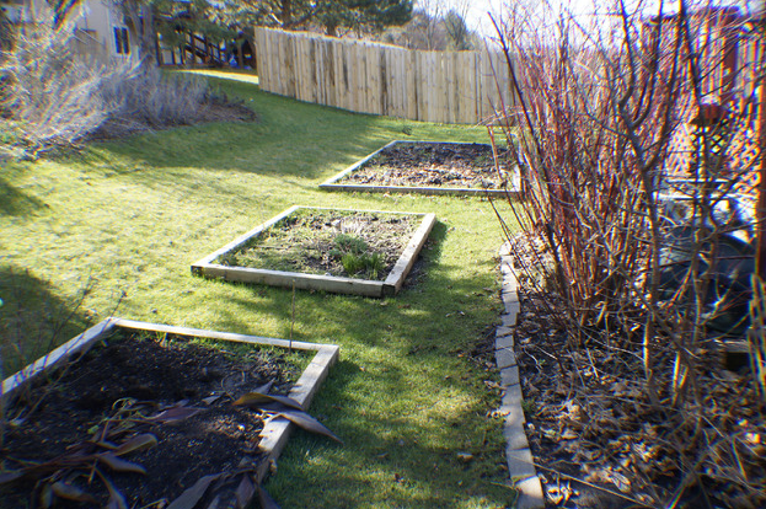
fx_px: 819
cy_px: 256
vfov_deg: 34.5
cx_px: 375
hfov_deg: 50.1
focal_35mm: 39
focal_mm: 25
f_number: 4.5
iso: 200
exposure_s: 1/200
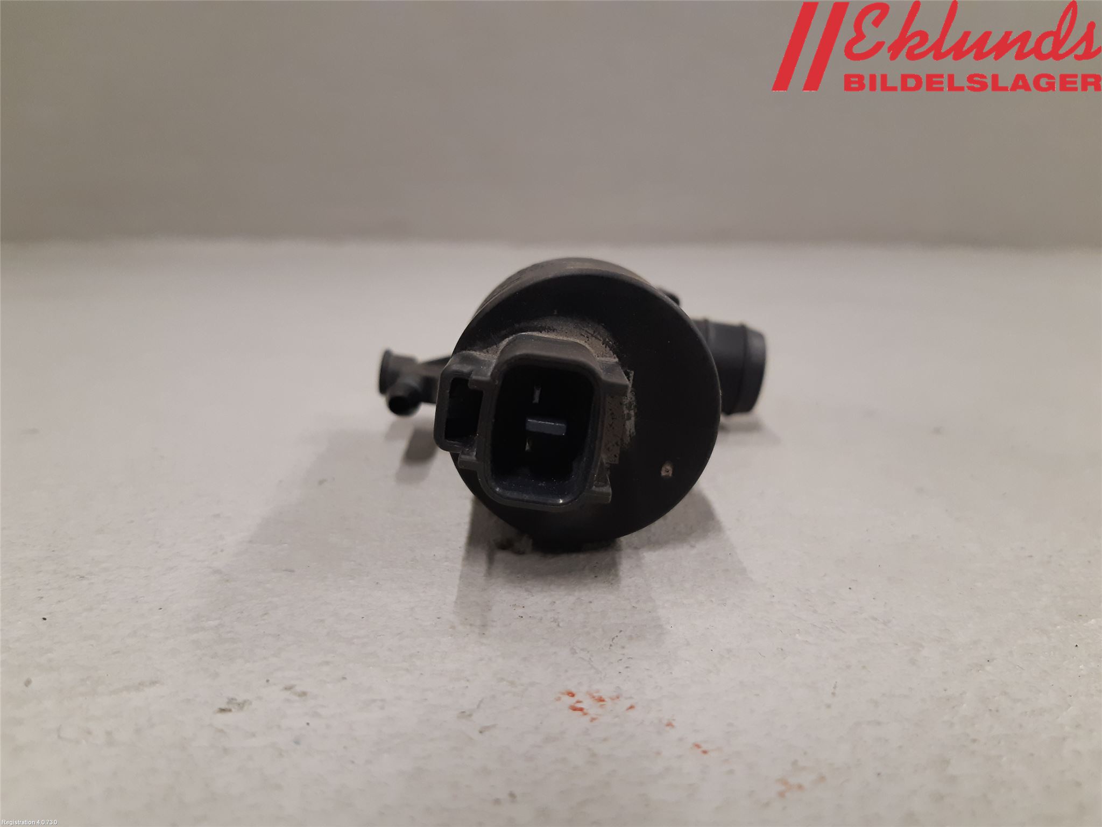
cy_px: 414
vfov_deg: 53.1
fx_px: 828
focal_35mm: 26
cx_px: 551
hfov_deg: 67.3
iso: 200
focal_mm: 3.93
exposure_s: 1/50
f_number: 1.7
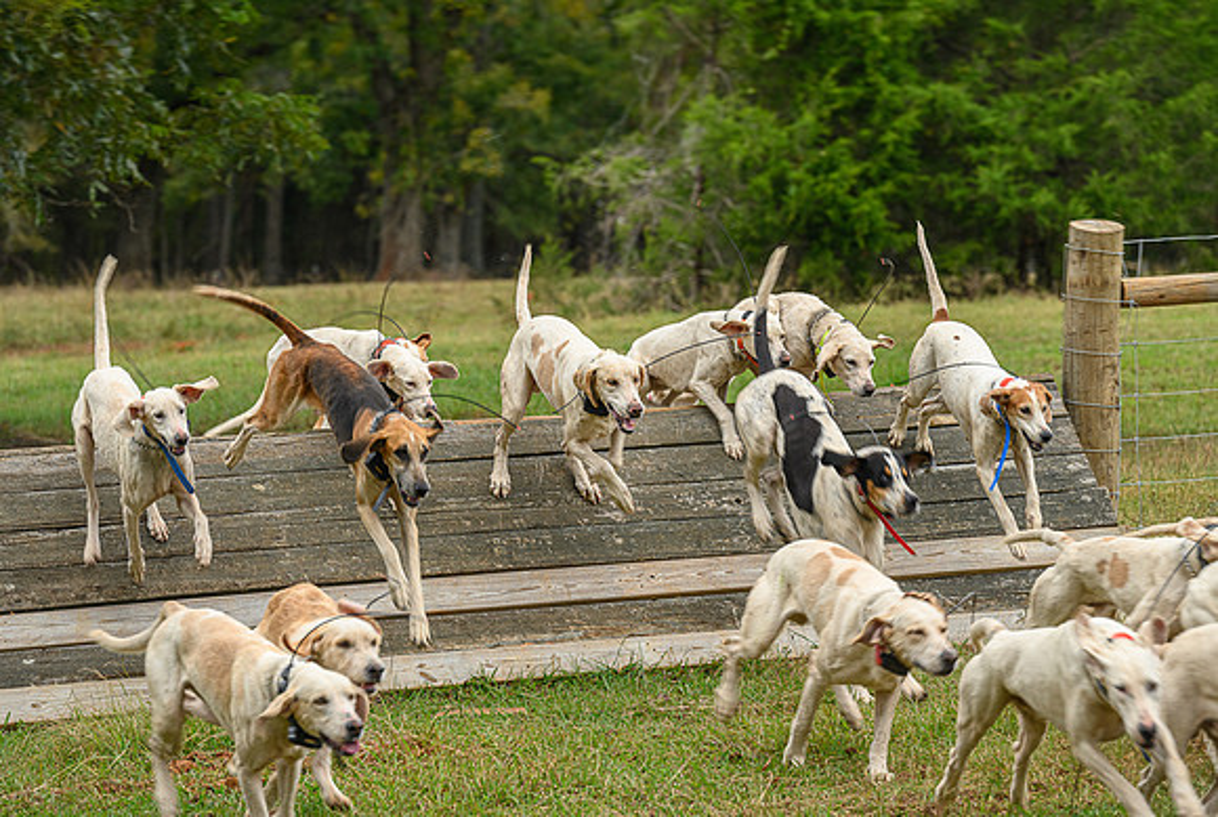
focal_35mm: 161
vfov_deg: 8.6
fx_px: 5444
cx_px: 612
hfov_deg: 12.8
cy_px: 408
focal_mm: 160
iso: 500
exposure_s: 1/200
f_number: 5.6
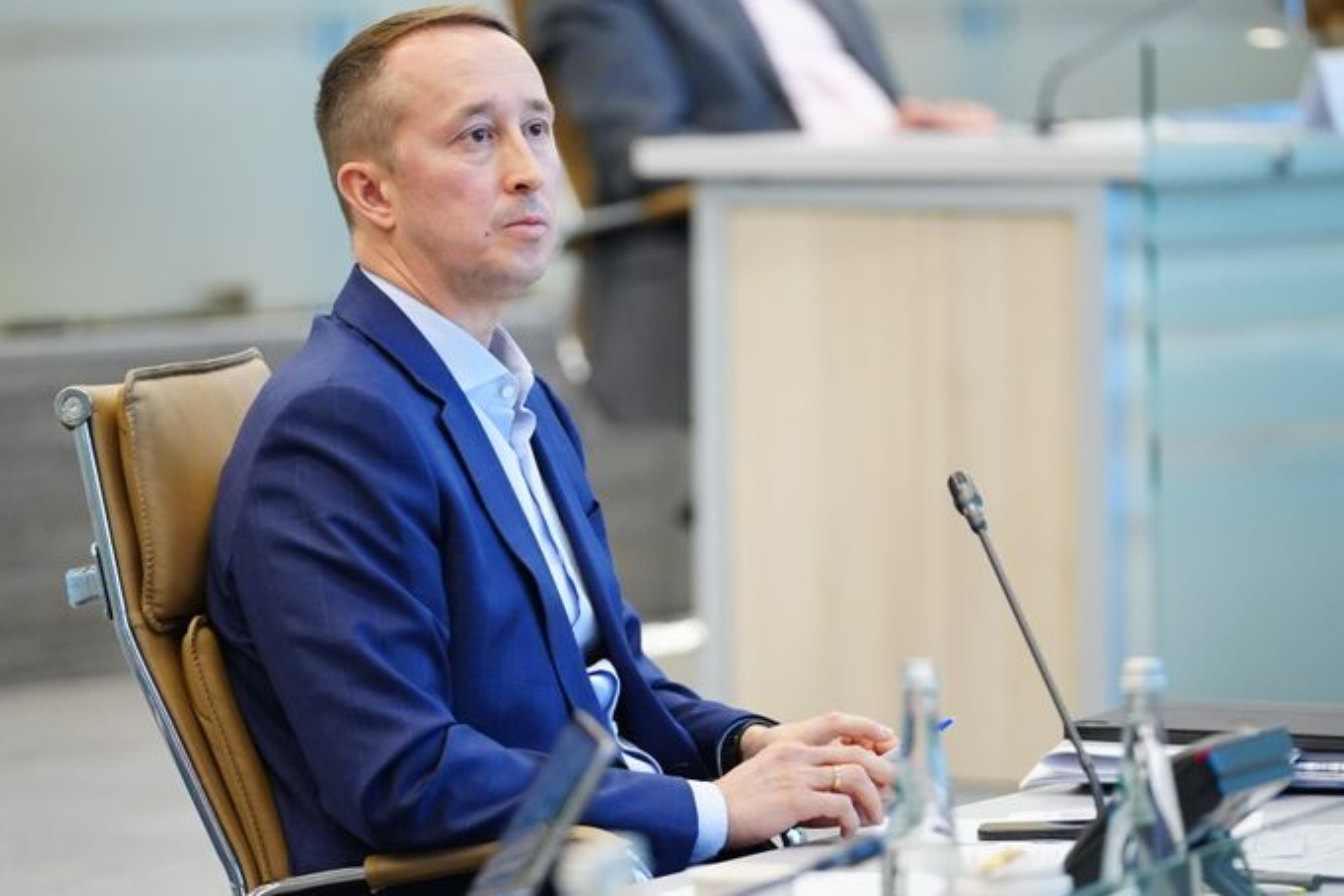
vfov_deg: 4.9
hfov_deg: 7.4
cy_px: 446
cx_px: 670
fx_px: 10378
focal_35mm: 278
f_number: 2.8
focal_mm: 181
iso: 2500
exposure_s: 1/250
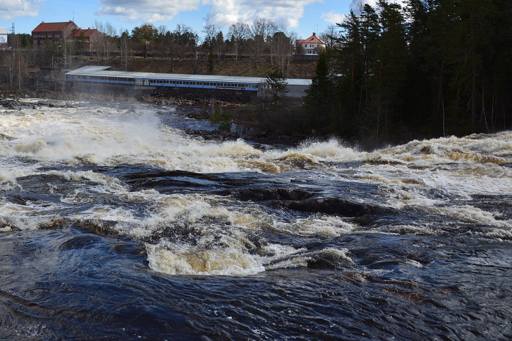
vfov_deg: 34.9
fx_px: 540
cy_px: 133
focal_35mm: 38
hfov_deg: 49.1
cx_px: 142
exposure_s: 1/4000
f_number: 5.6
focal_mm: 16
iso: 400
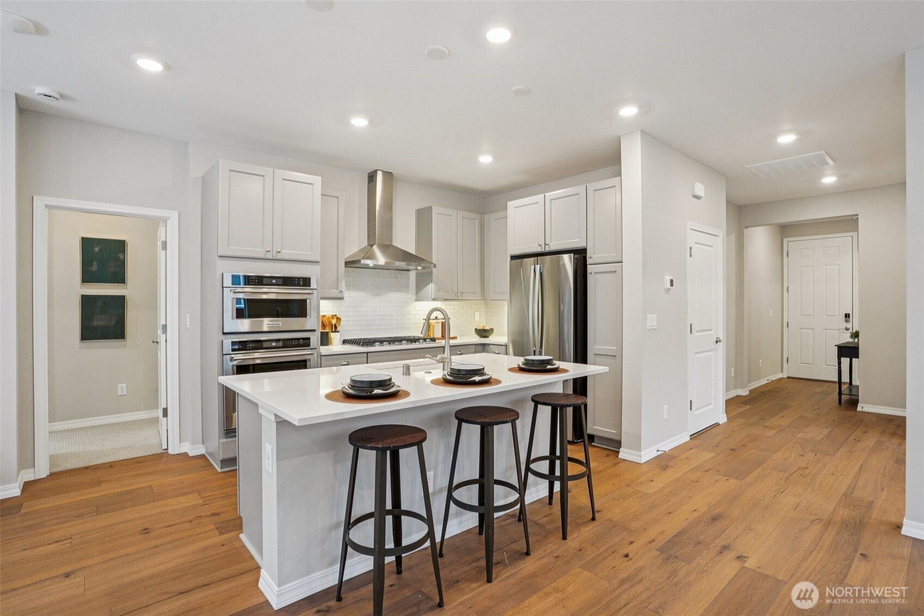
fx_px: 436
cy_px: 308
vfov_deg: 70.4
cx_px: 462
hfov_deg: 93.3
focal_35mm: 17
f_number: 8
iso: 400
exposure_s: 1/10
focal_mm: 17
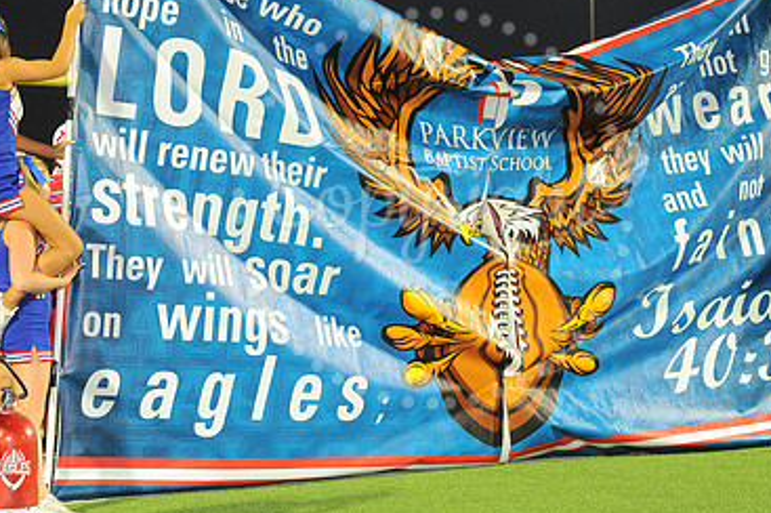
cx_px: 433
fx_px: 1690
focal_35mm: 79
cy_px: 206
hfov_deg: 25.7
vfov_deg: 17.2
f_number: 6.3
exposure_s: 1/100
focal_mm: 50
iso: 2000
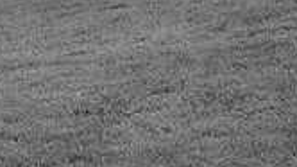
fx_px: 2447
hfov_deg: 6.8
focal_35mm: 311
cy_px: 44
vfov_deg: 3.9
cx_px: -193
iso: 640
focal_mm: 85
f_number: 10
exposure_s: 1/100
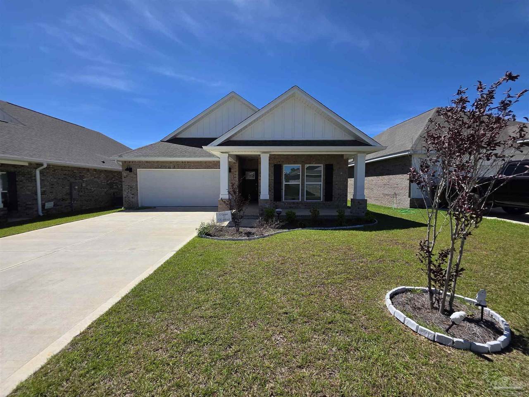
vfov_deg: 89.9
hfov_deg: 106.2
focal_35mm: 13
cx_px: 264
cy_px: 198
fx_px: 199
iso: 40
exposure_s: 1/3009
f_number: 1.9
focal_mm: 2.2
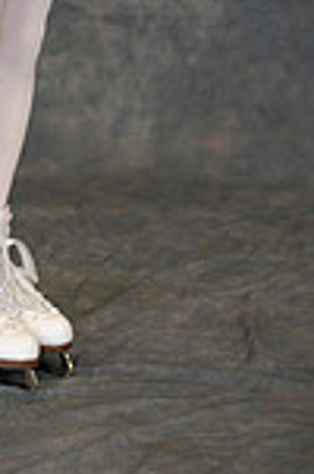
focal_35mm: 254
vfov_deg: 8.0
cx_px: -154
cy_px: -220
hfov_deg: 5.3
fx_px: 3338
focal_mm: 85
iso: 1000
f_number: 2.8
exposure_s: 1/160
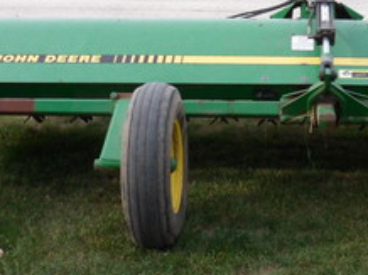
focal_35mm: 65
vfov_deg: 22.4
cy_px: 91
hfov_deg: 29.2
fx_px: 690
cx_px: 295
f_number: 3.3
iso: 80
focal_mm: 4.9
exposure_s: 1/350
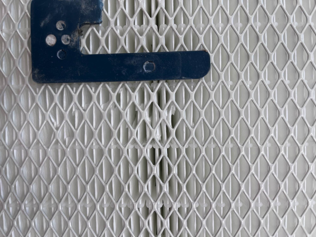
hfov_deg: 67.3
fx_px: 237
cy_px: 118
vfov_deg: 53.1
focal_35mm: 26
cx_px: 158
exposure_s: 1/109
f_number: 1.6
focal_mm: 5.1
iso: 32
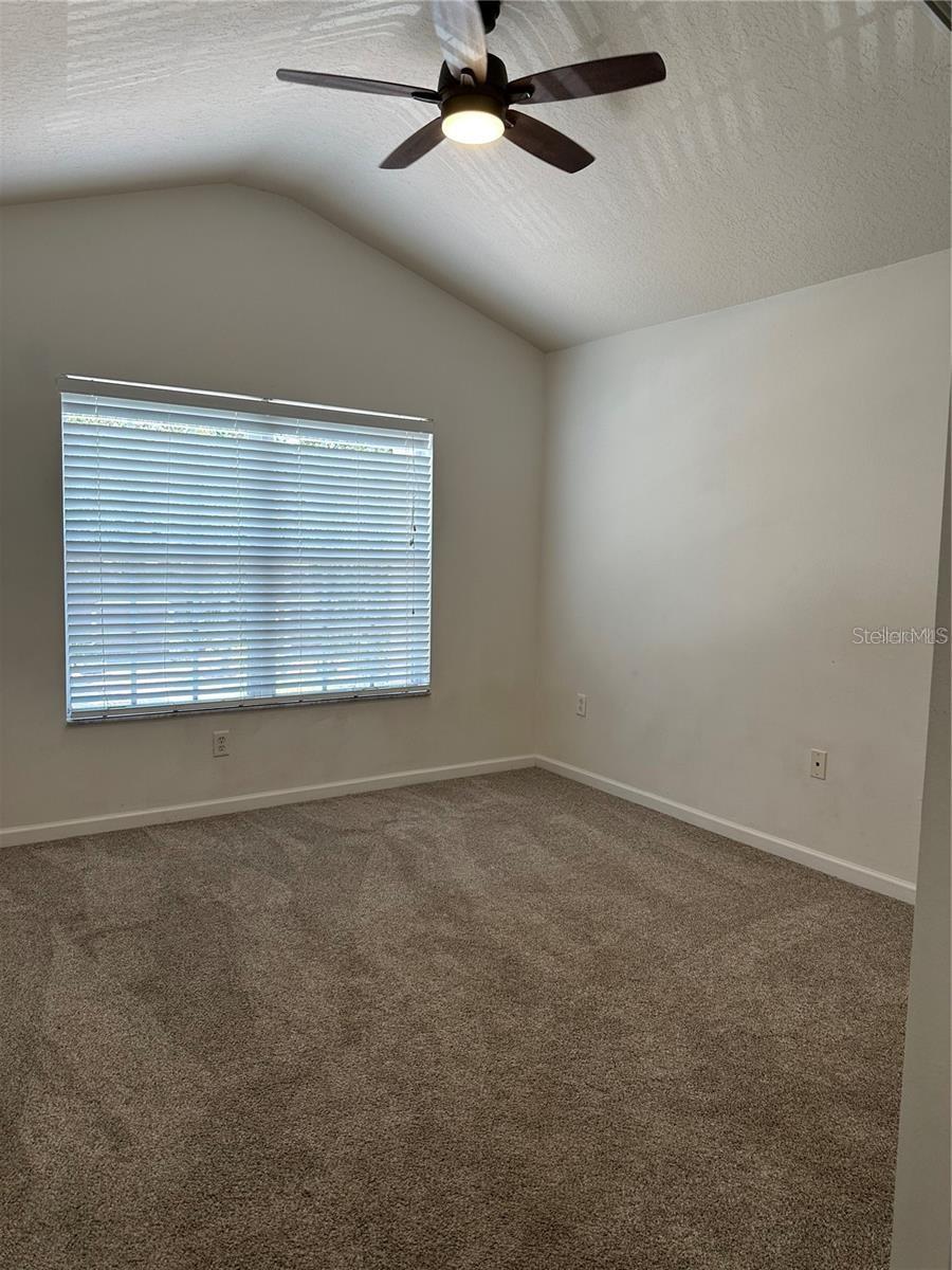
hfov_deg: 56.8
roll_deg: -1.1
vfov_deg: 71.6
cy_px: 635
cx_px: 476
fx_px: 880
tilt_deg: -5.6
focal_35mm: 24
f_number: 1.78
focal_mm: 6.86
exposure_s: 1/166
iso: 100
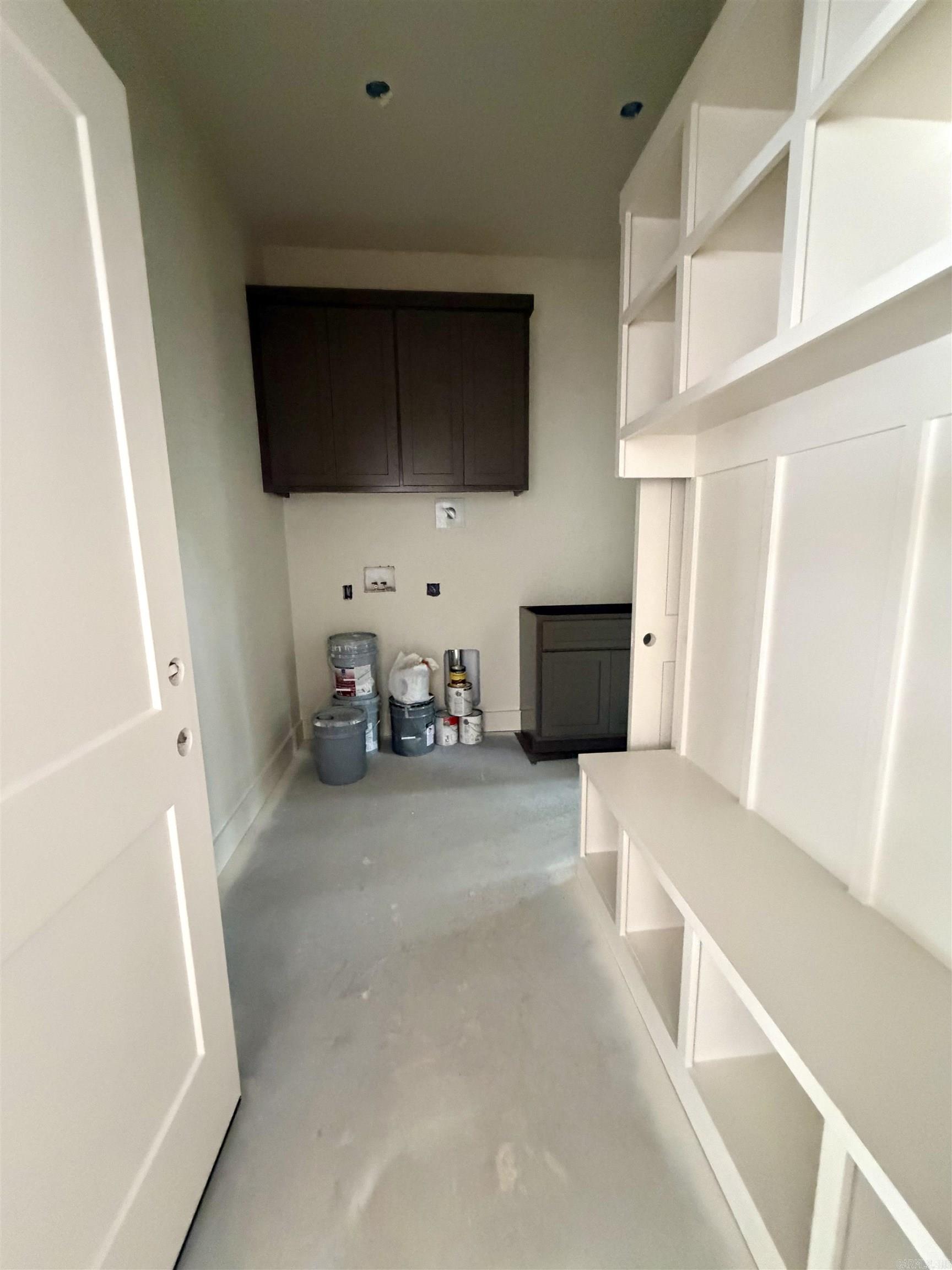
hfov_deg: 85.7
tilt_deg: -9.7
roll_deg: +0.2
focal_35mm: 14
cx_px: 476
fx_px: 513
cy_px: 635
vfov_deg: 102.1
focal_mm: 2.22
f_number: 2.2
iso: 1250
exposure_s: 1/60
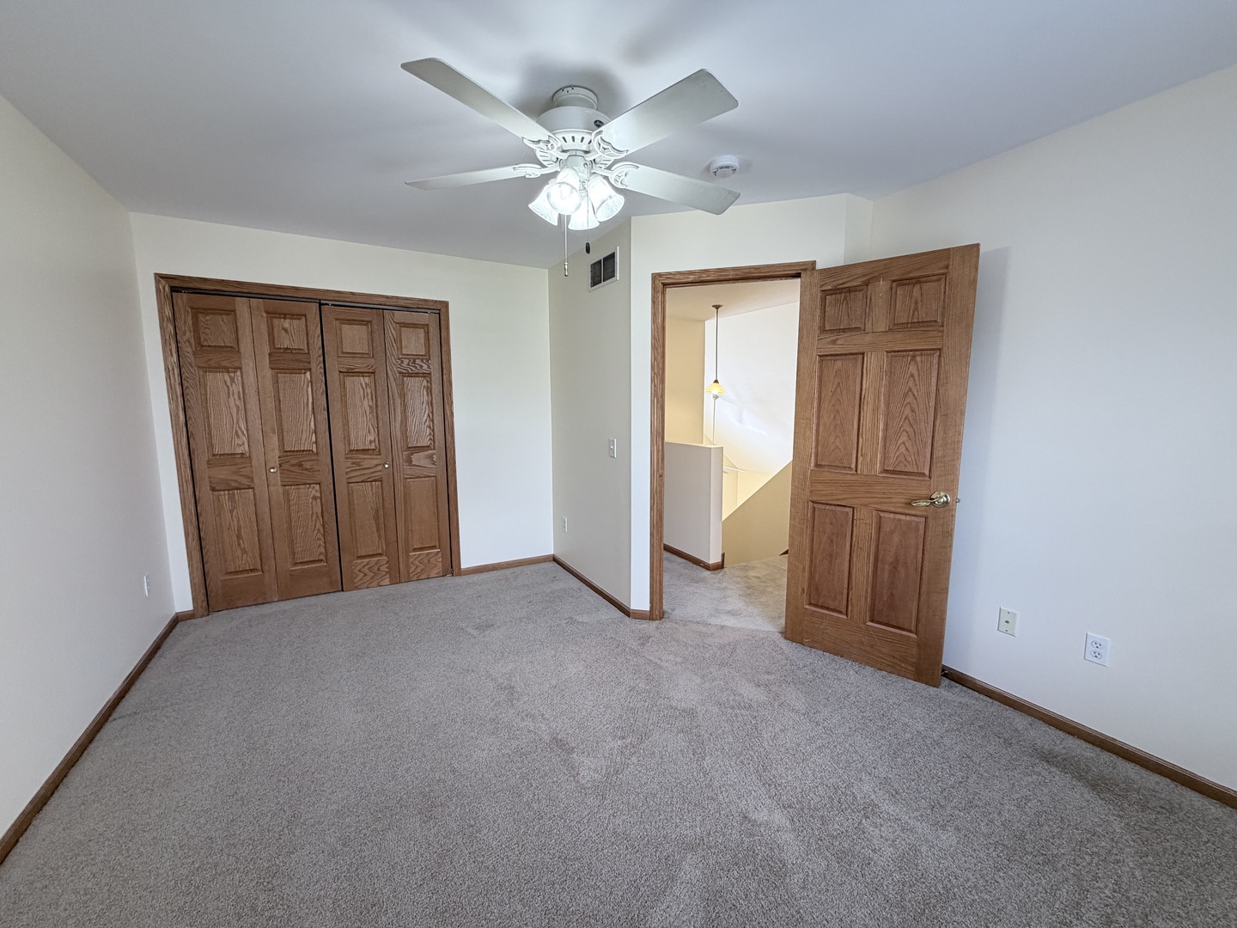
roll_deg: -0.2
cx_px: 618
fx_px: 500
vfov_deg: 85.7
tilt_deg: -7.6
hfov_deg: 102.1
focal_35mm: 14
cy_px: 464
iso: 200
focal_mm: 2.22
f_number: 2.2
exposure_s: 1/120
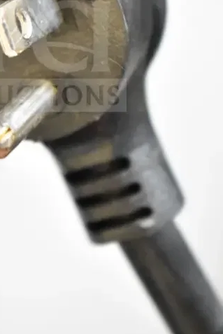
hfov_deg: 8.7
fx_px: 1464
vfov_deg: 12.9
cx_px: 48
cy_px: 56
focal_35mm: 158
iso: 9000
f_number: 5.6
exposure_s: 1/100
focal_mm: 55
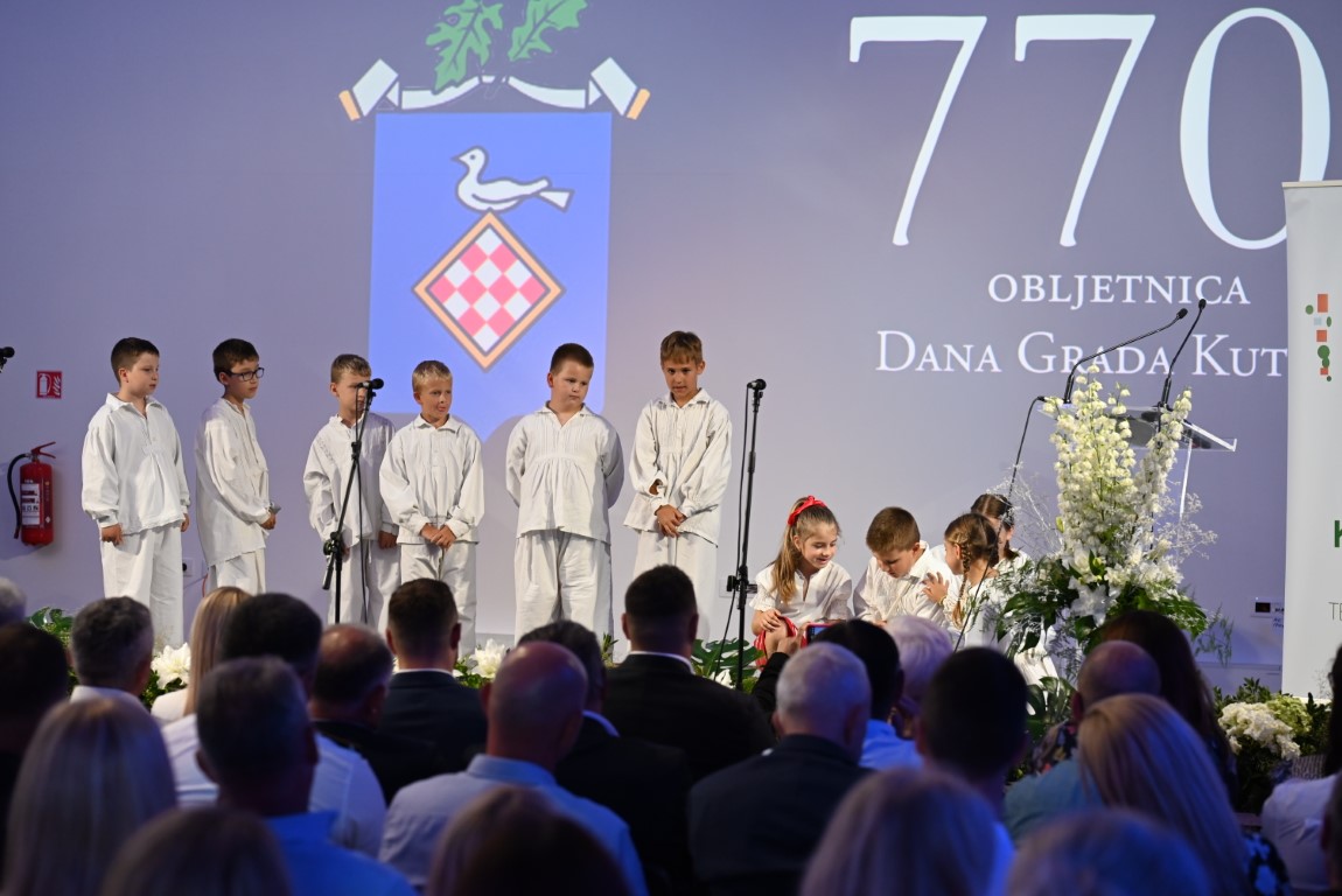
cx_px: 671
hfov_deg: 22.4
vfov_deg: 15.0
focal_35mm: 91
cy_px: 448
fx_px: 3394
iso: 1600
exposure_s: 1/160
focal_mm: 91
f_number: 4
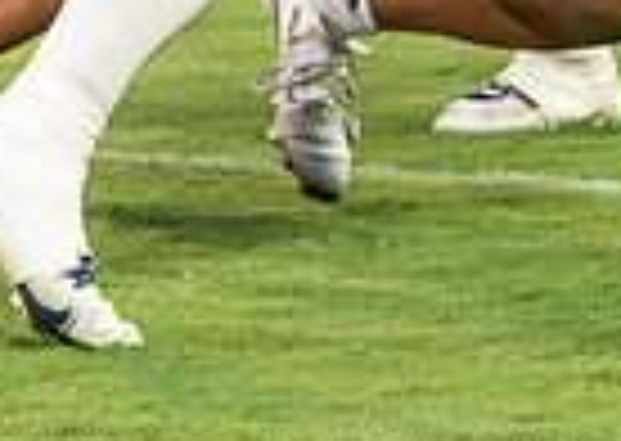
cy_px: -609
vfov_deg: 2.4
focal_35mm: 589
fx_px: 10368
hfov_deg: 3.4
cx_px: 586
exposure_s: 1/1250
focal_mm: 115
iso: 2000
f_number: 2.8
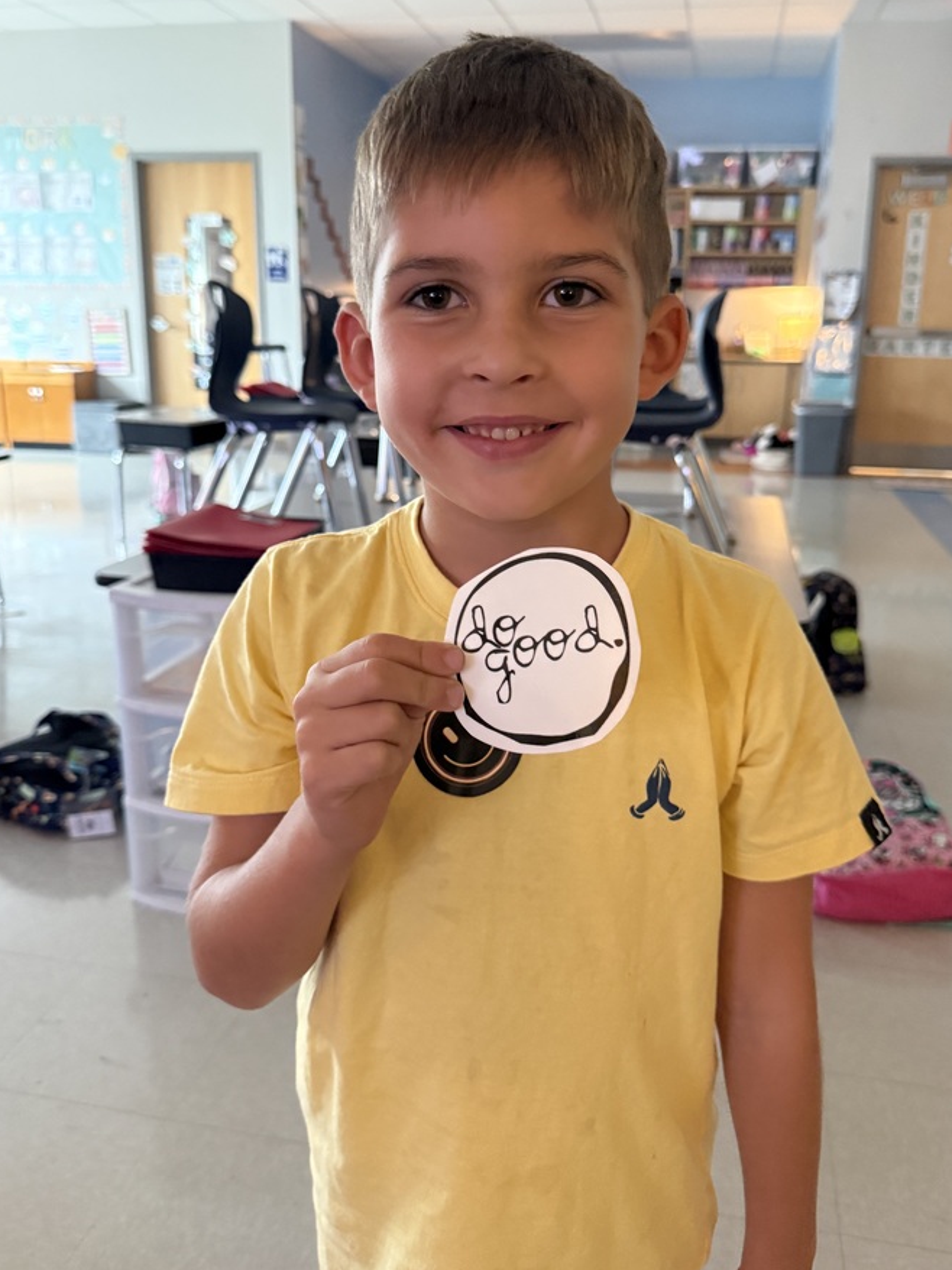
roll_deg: -1.7
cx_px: 515
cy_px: 576
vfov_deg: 63.3
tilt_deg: -14.3
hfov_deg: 49.7
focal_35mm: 28
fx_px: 1027
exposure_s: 1/60
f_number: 1.78
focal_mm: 6.76
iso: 800
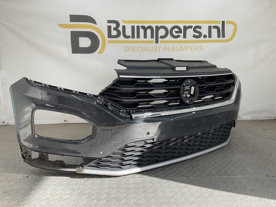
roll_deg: +0.1
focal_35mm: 29
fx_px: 231
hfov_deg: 61.7
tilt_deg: -9.7
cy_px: 104
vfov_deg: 48.2
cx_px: 138
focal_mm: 3
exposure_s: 1/367
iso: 16
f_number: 1.8
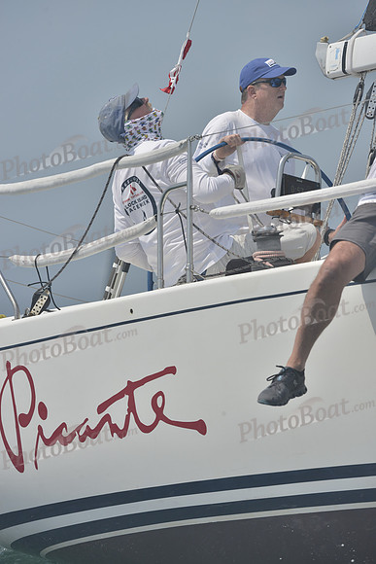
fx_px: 4697
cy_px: 282
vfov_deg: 6.9
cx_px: 188
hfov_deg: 4.6
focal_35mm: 300
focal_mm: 300
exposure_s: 1/1000
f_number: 10
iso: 280
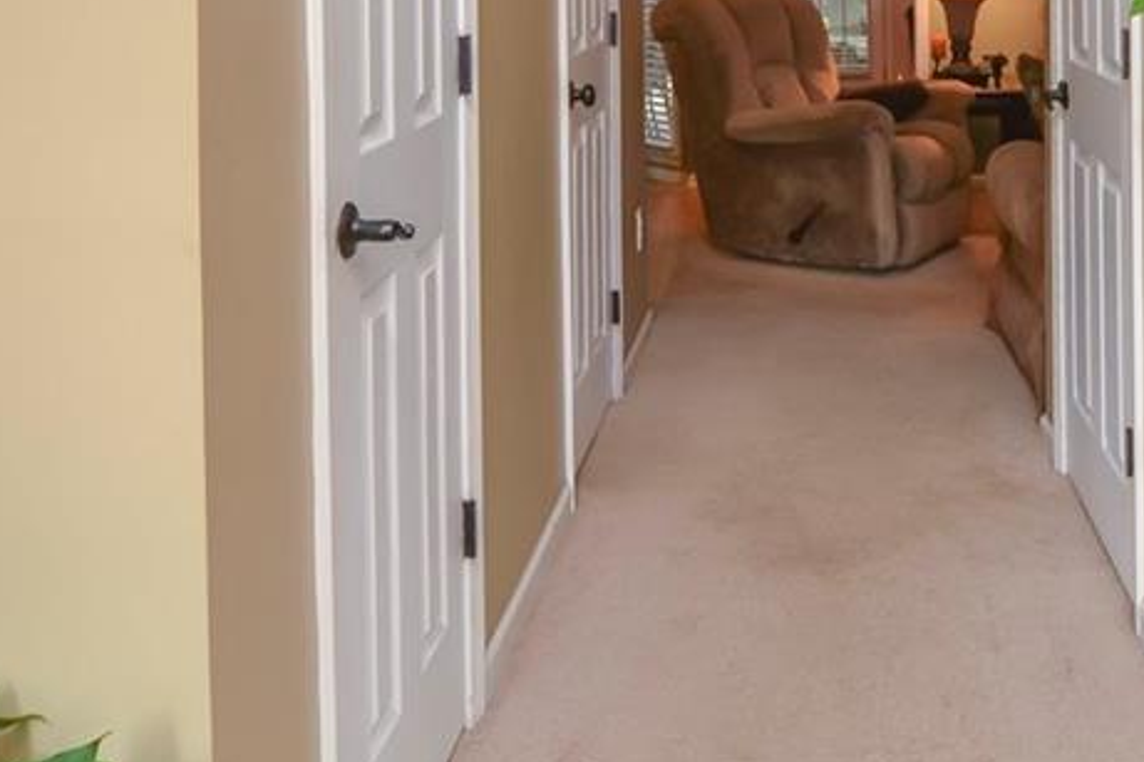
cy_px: -7
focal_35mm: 40
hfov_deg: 47.6
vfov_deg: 30.9
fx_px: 1271
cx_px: 777
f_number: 7.1
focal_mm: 12
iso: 400
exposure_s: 1/5
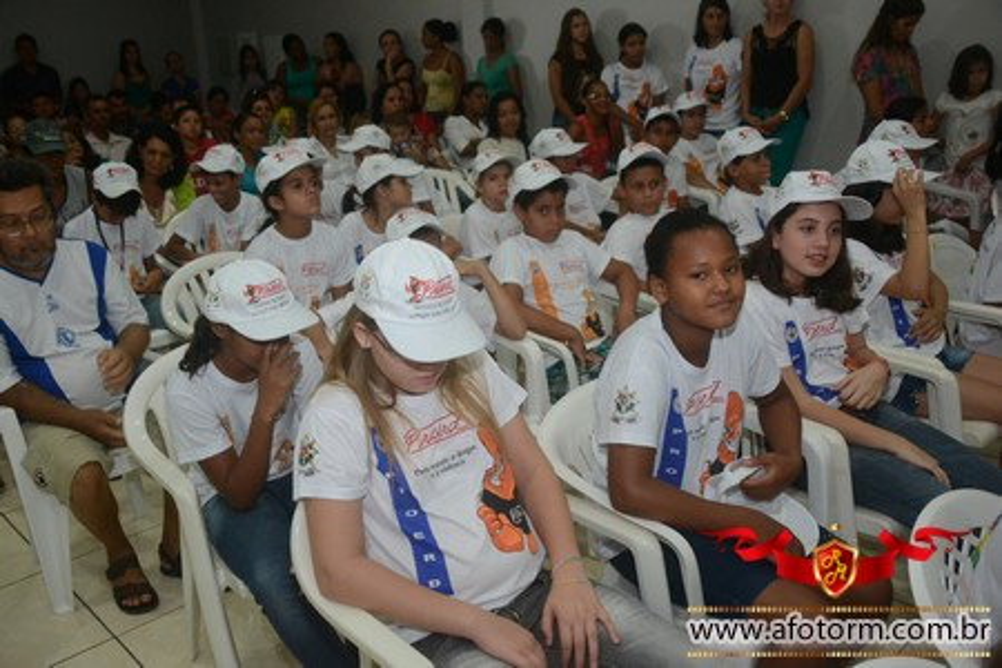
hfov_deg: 57.2
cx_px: 501
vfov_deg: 40.0
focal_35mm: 33
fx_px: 918
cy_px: 334
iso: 1600
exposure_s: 1/125
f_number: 3.8
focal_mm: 22
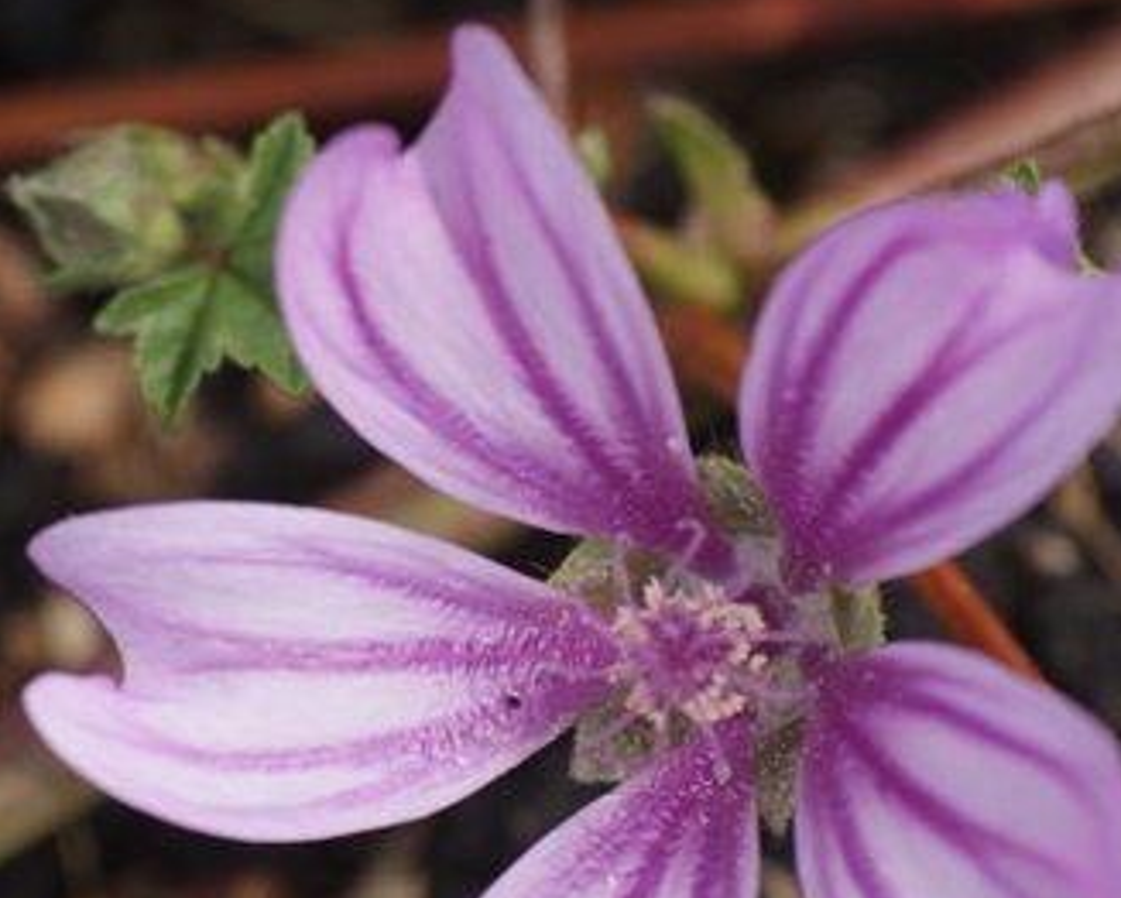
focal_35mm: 579
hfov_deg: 3.3
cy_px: 600
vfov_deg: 2.7
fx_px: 19221
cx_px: 545
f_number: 7.1
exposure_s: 1/400
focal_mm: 210
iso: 100
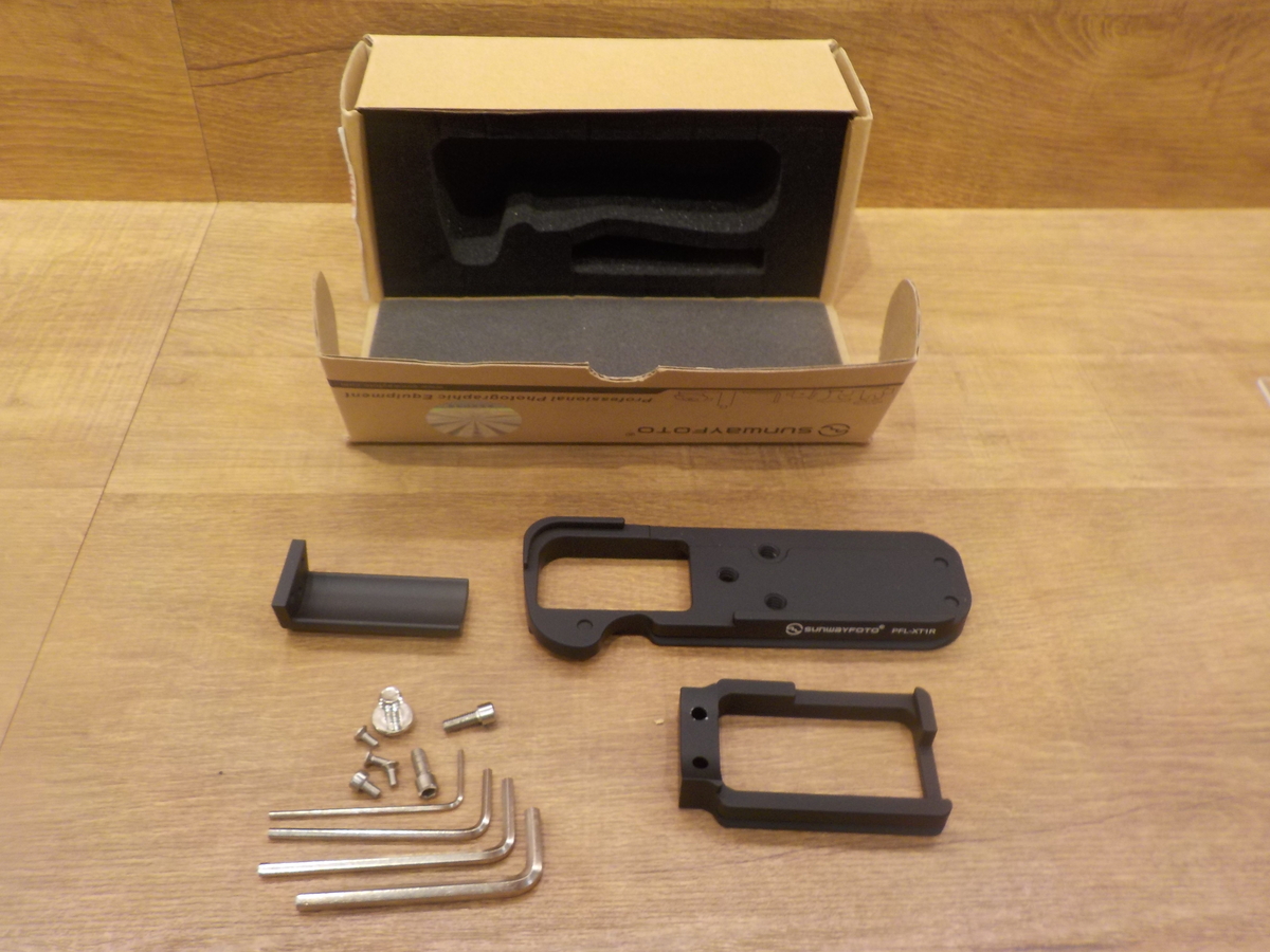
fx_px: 1101
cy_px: 476
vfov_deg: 46.8
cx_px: 635
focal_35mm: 30
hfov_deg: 60.0
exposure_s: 1/40
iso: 125
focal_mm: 4.1
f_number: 3.3
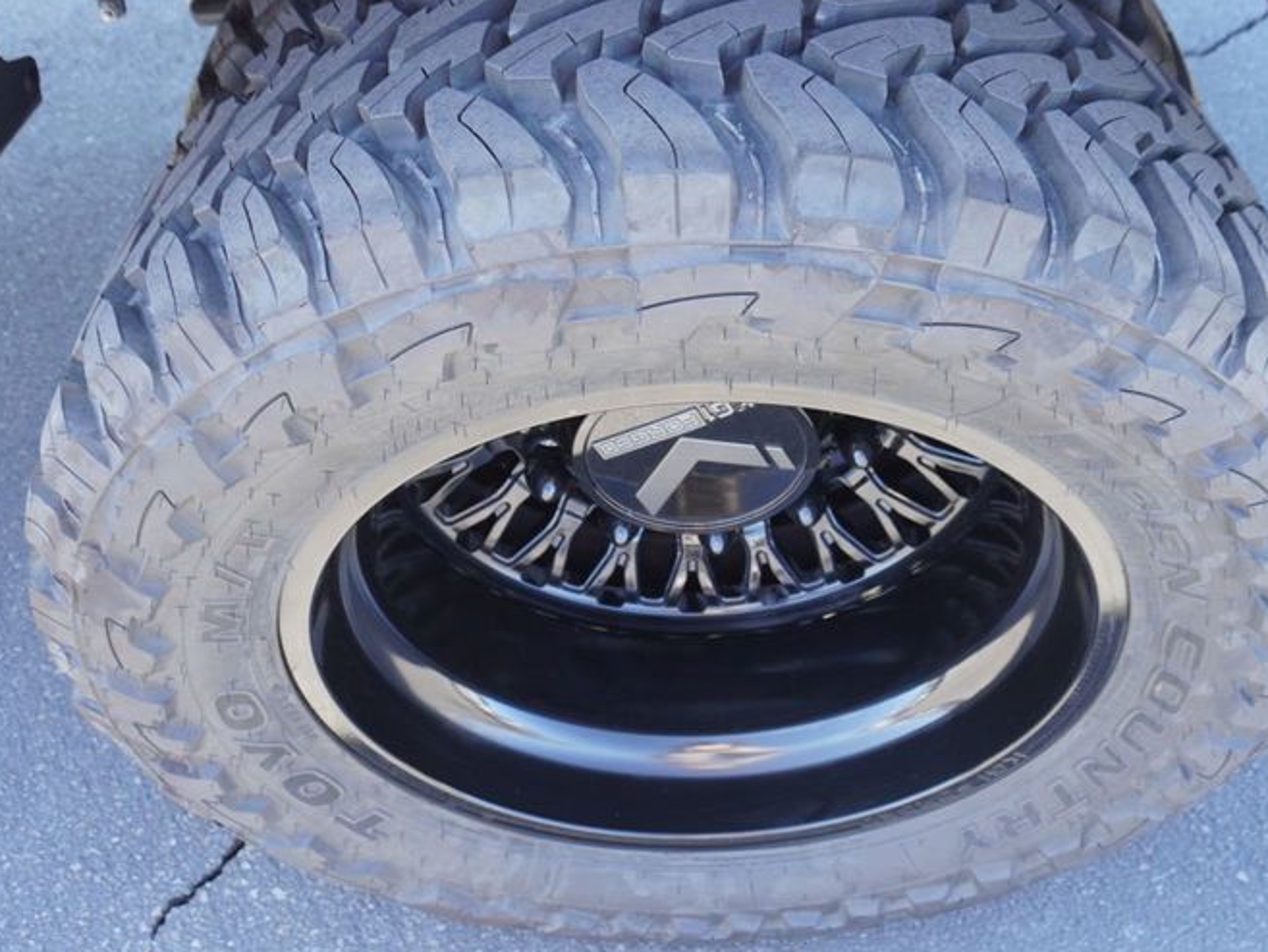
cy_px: 334
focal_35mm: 36
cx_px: 668
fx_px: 1319
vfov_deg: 39.3
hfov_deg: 51.3
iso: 500
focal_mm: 16
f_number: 4
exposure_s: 1/160
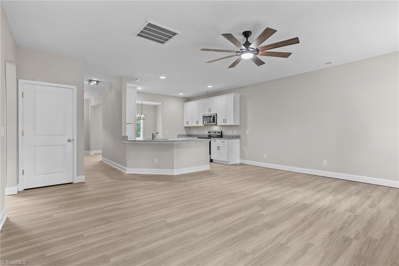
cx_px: 200
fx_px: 188
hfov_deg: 93.3
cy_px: 133
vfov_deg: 70.3
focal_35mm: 17
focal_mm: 17
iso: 400
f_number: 8
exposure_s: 1/3
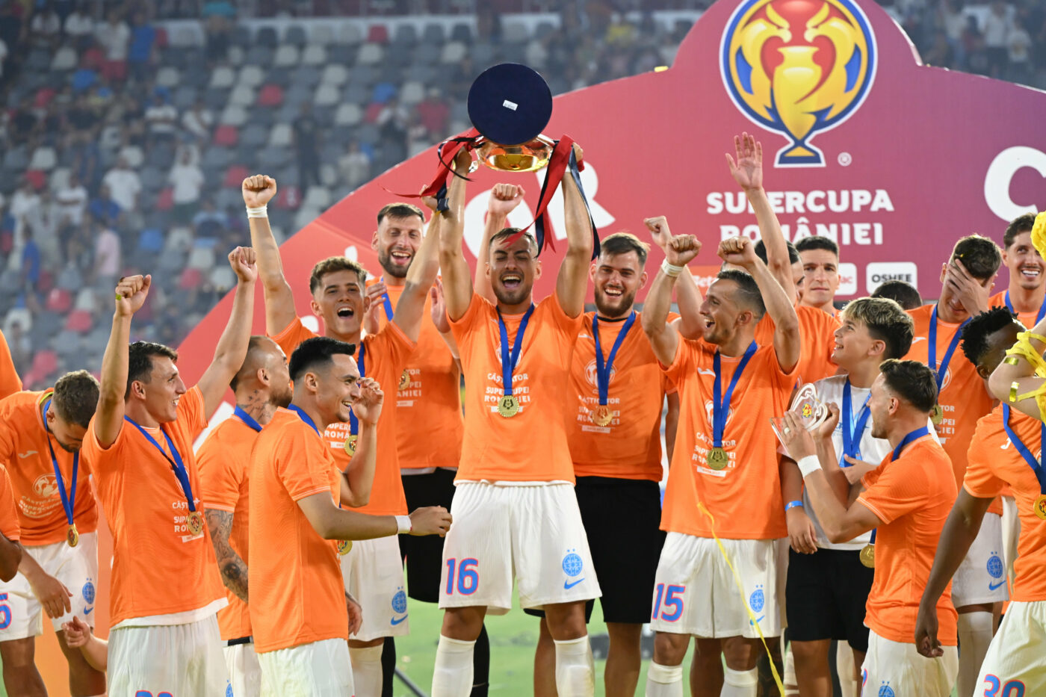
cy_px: 348
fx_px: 5229
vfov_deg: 7.6
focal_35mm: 180
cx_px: 523
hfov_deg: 11.4
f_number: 5.6
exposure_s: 1/800
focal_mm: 180
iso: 4000
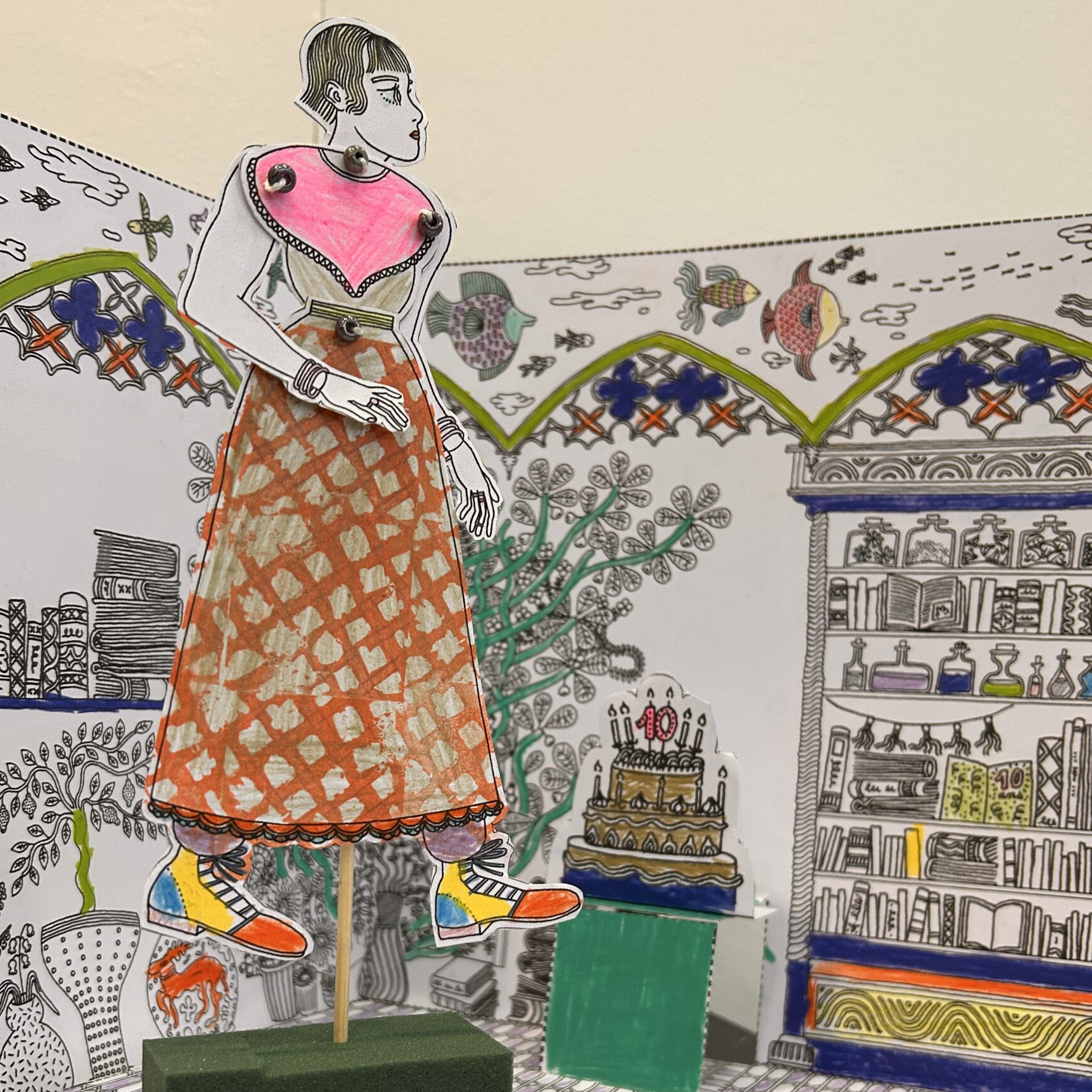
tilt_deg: +1.1
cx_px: 533
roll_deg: -1.8
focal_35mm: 34
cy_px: 711
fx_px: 1213
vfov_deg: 47.8
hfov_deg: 48.4
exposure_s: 1/100
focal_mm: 5.7
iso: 125
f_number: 1.5
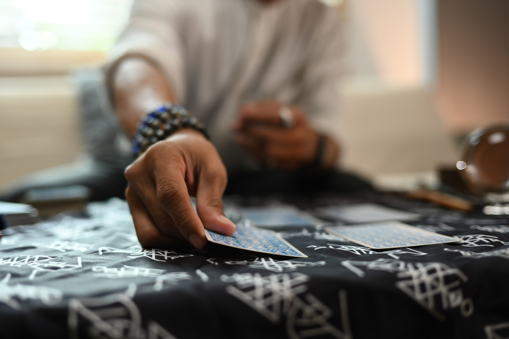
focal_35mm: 40
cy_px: 170
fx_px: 566
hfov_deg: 48.5
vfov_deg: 33.4
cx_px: 254
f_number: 2.2
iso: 640
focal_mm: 40
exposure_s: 1/160
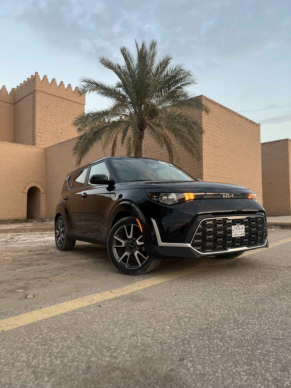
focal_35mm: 26
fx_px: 291
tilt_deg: +4.6
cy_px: 194
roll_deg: +0.6
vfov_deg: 67.3
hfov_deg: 53.1
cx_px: 146
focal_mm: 5.7
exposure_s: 1/121
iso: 100
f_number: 1.5
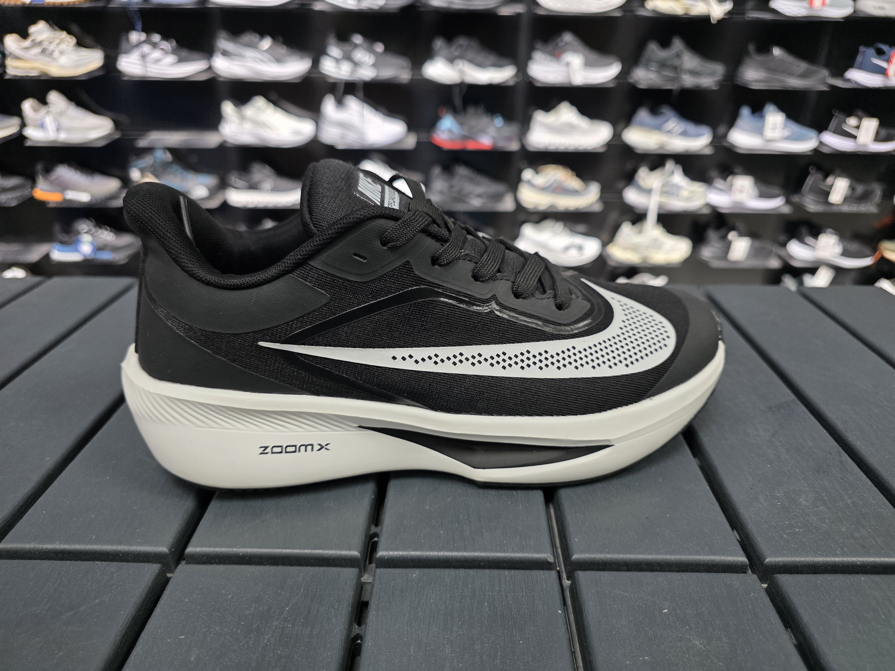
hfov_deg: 73.9
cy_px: 336
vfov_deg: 58.9
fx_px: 595
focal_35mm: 23
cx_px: 448
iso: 160
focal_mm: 6.3
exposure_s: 1/100
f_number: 1.7
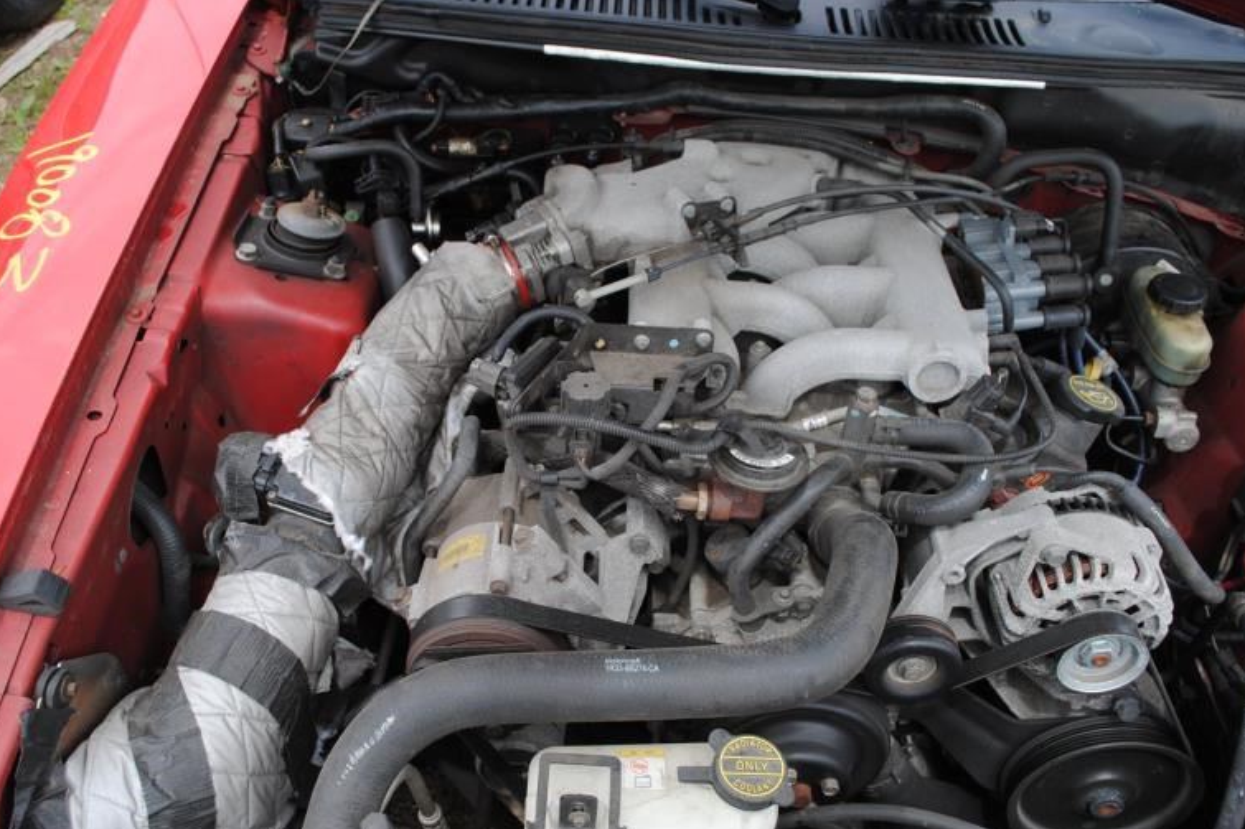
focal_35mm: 35
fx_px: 1210
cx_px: 597
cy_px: 411
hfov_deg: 54.4
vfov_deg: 37.8
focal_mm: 22
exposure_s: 1/160
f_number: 6.3
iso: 100
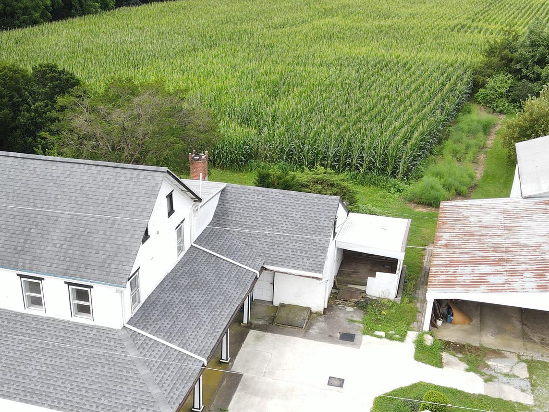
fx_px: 682
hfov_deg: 43.6
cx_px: 216
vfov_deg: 33.1
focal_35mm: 43
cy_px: 295
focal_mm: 4.5
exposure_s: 1/200
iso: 100
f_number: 2.8
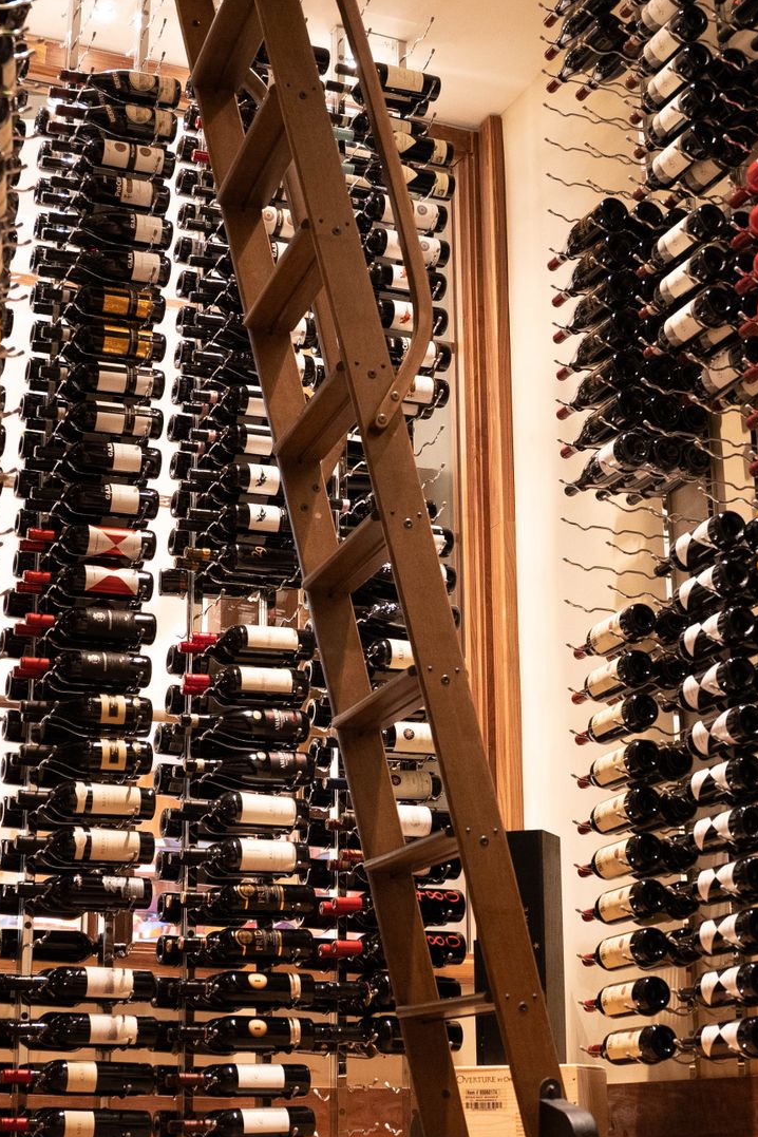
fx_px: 1737
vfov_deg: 36.2
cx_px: 325
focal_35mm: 55
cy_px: 577
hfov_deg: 24.6
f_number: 2.8
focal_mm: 24
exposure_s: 1/40
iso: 2500
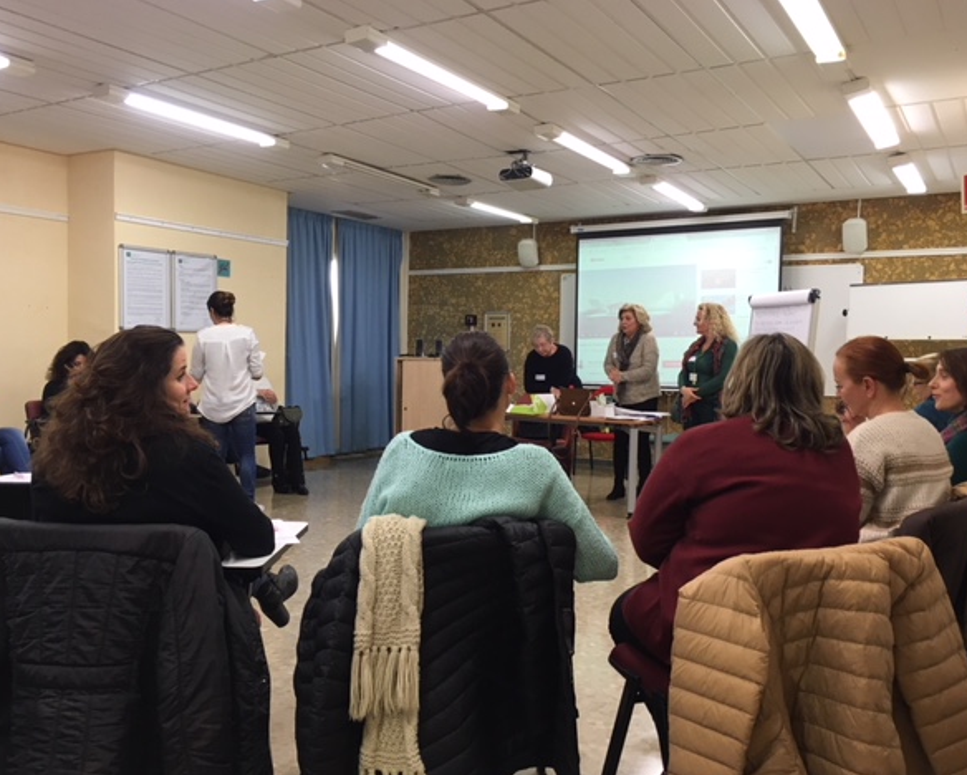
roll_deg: -0.7
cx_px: 459
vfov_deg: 47.2
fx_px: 888
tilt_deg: -2.2
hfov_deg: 57.1
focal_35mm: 31
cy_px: 384
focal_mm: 4.15
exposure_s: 1/33
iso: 50
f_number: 2.2
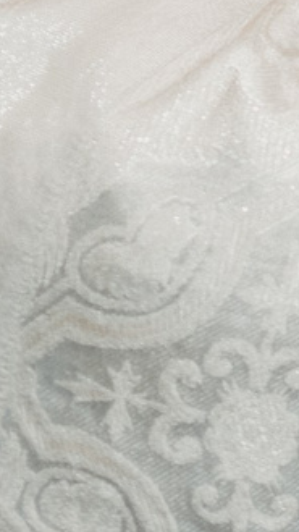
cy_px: -234
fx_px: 2918
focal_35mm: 207
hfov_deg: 4.4
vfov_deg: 10.1
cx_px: 1816
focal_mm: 24
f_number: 3.5
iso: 250
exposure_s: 1/160
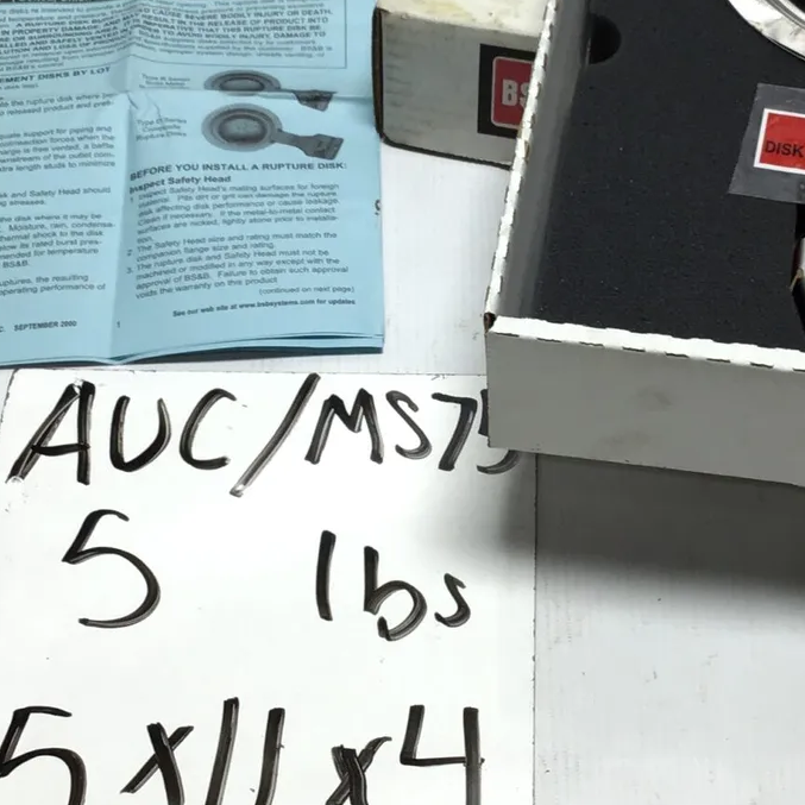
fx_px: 2131
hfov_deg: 21.4
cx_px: 491
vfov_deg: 21.3
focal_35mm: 81
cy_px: 293
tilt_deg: -50.0
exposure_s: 1/120
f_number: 2.4
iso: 25
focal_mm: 3.3
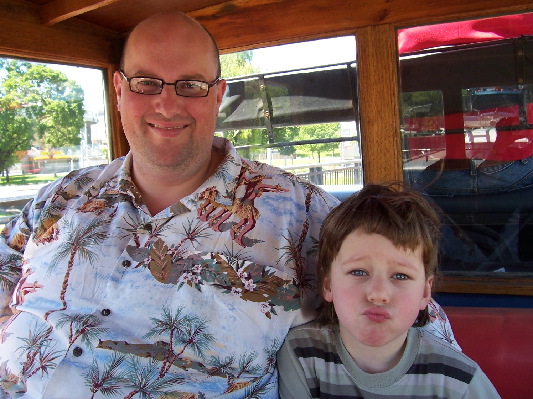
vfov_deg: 41.8
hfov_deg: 54.0
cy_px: 200
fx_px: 524
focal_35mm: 34
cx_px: 266
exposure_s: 1/180
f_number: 2.7
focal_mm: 5.6
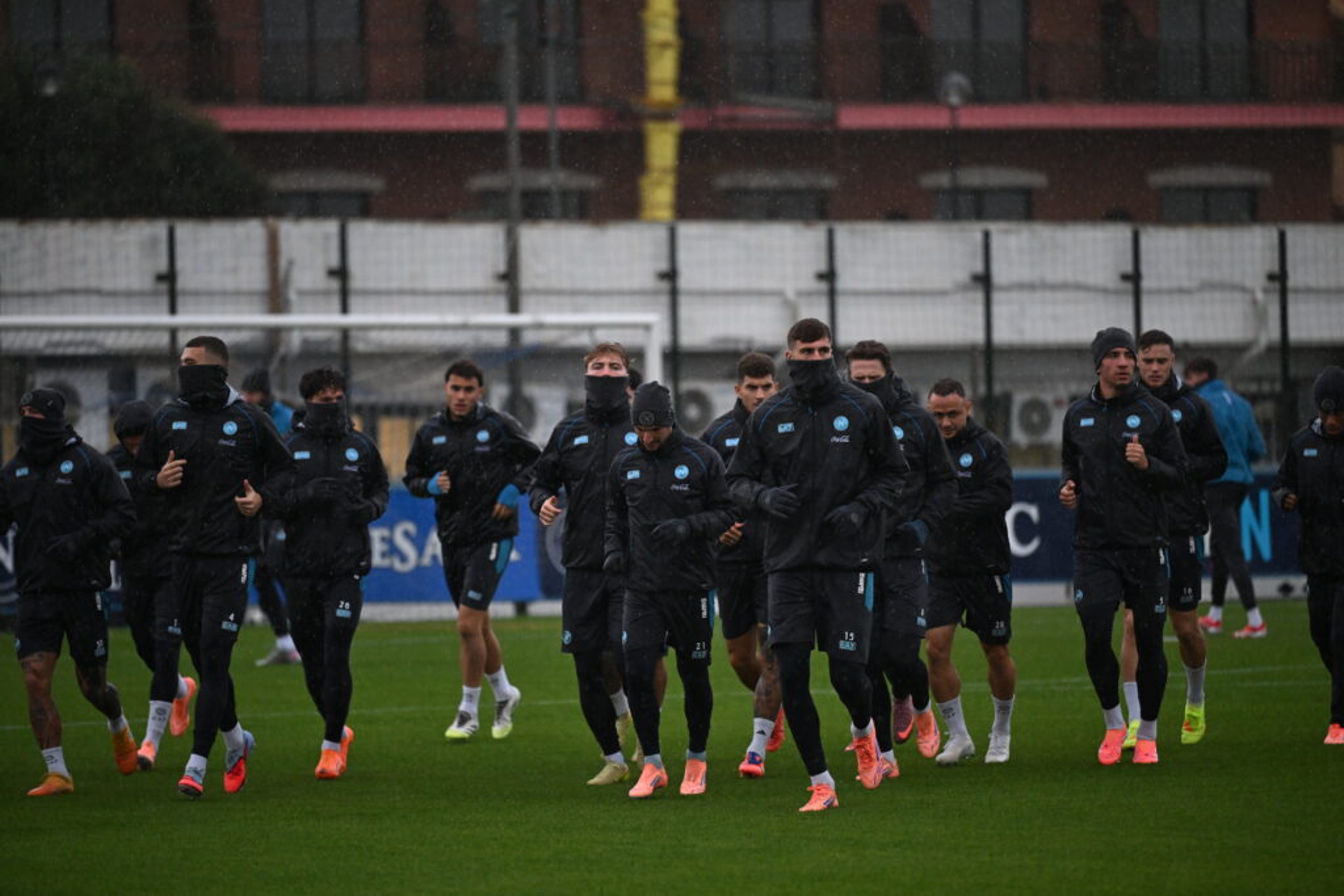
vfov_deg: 6.9
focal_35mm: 200
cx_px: 672
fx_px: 7467
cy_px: 448
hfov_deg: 10.3
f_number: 2.8
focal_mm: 200
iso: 3200
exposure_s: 1/800
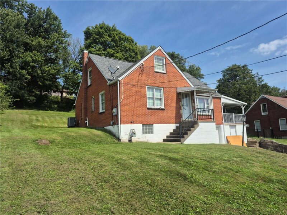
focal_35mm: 23
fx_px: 191
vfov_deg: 58.9
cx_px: 144
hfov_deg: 73.9
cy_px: 108
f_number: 1.8
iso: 25
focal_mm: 5.4
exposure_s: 1/2280
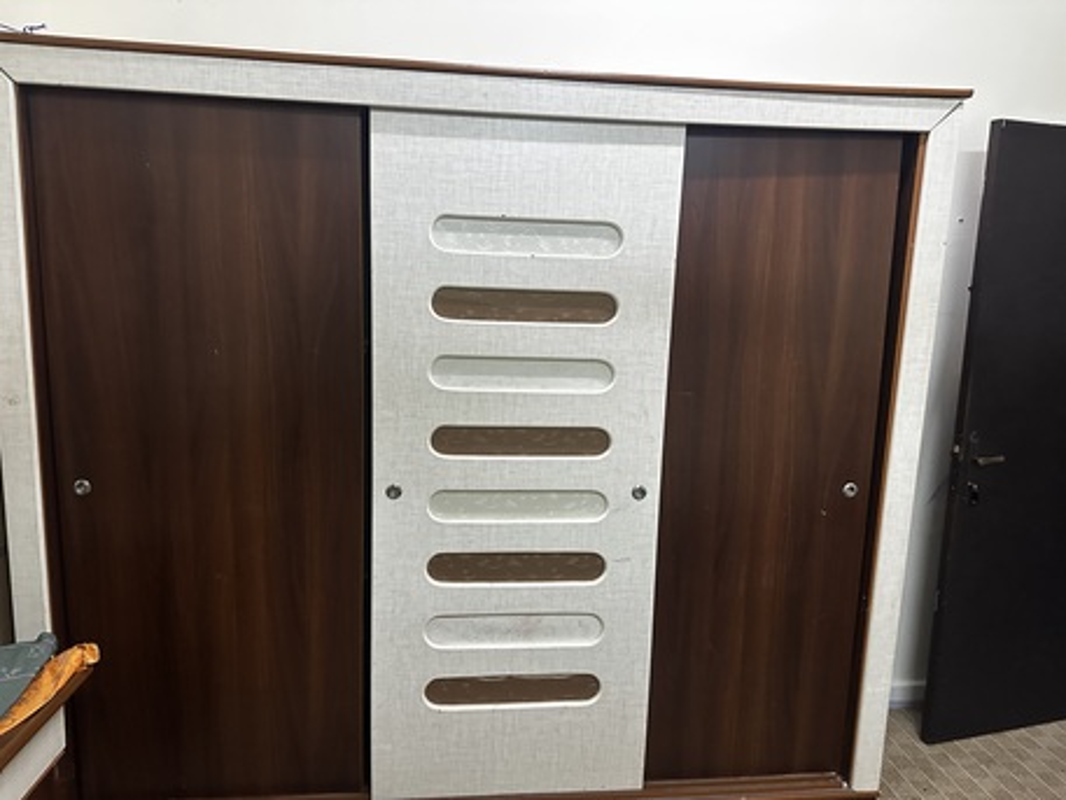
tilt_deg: -9.4
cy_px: 400
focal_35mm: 24
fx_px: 739
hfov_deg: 71.6
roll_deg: -1.6
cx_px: 533
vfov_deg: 56.8
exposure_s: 1/60
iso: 640
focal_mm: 6.86
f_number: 1.78
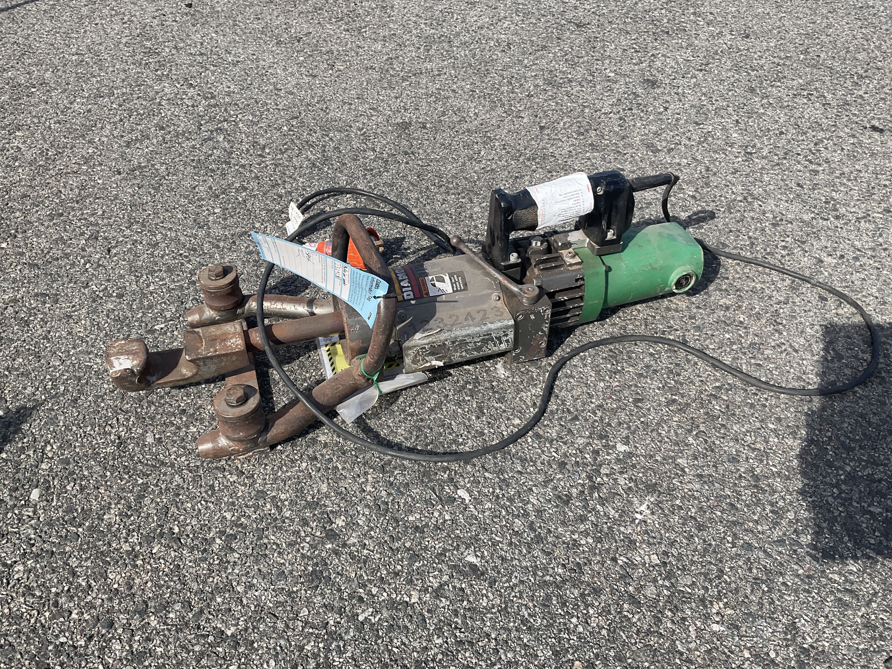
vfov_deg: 48.2
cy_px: 334
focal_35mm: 29
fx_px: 747
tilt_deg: -40.2
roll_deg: -0.5
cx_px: 446
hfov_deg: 61.7
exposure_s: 1/1195
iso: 16
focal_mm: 3
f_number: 1.8
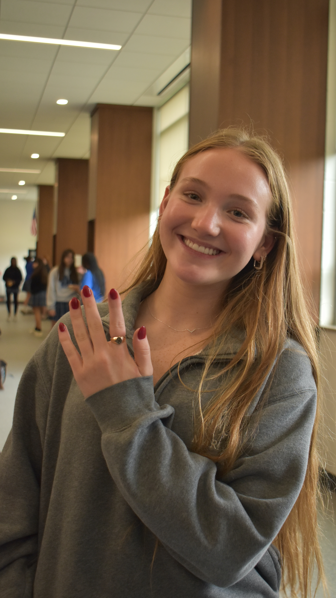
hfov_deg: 24.9
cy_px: 295
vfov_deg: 42.9
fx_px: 760
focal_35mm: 48
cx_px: 193
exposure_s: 1/200
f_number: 4.2
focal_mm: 30
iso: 800
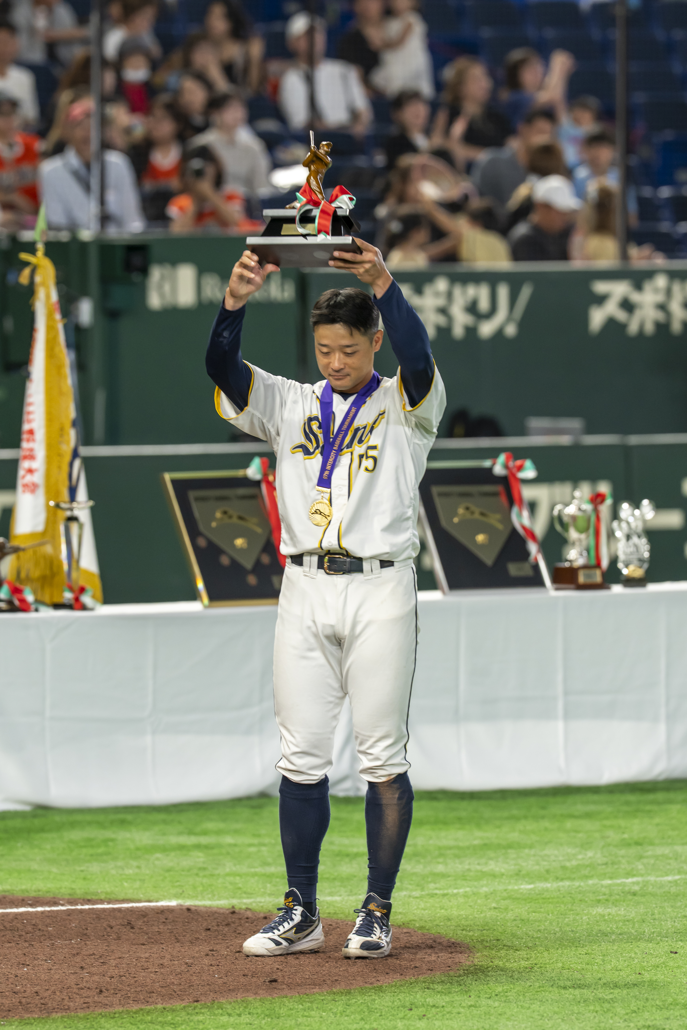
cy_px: 515
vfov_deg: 4.6
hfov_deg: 3.1
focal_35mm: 450
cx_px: 344
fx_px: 12880
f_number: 4
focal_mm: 300
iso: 800
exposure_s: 1/320
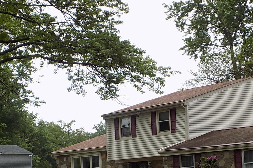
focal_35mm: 84
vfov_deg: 15.9
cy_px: 178
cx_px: 126
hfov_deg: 24.2
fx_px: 590
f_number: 3.6
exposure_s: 1/400
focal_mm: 7.3
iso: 80
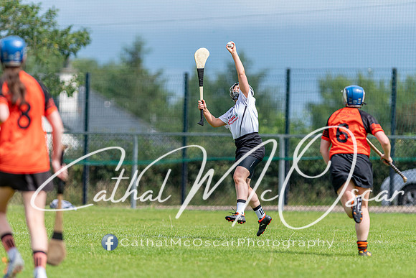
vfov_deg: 3.1
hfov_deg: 4.6
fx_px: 5201
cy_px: 139
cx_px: 208
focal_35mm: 450
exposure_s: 1/2500
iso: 125
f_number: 2.8
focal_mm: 300
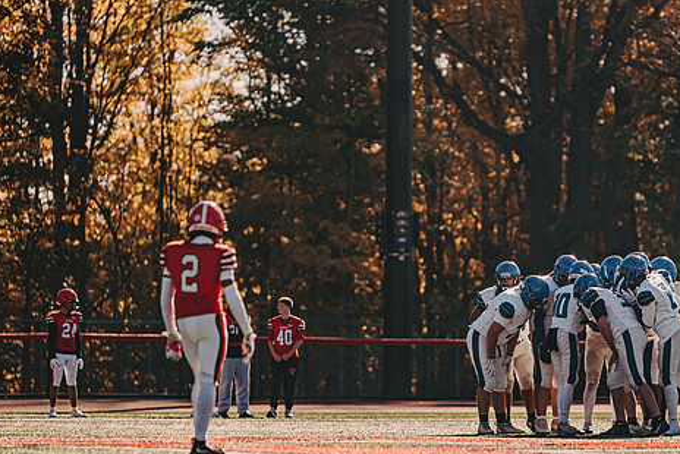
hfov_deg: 8.2
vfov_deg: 5.5
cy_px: 280
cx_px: 416
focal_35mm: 250
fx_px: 4725
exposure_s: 1/2500
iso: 250
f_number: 3.2
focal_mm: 200
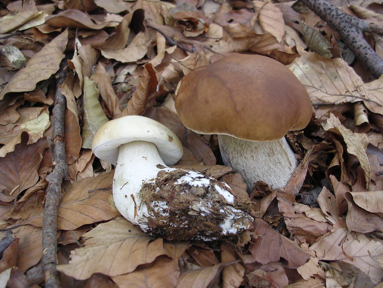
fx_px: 420
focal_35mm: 38
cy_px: 144
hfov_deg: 49.0
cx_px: 192
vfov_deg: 37.7
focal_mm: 5.8
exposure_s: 1/4
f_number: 2.8
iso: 100
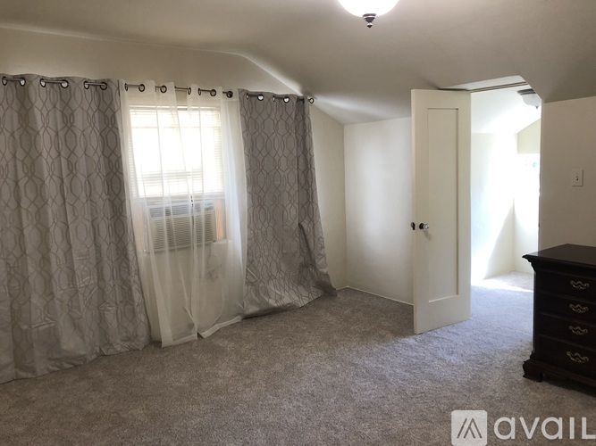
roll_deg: +2.5
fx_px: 482
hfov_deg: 63.5
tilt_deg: -9.0
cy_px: 223
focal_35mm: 28
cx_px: 298
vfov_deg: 49.7
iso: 25
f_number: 1.8
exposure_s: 1/40
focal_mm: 3.99
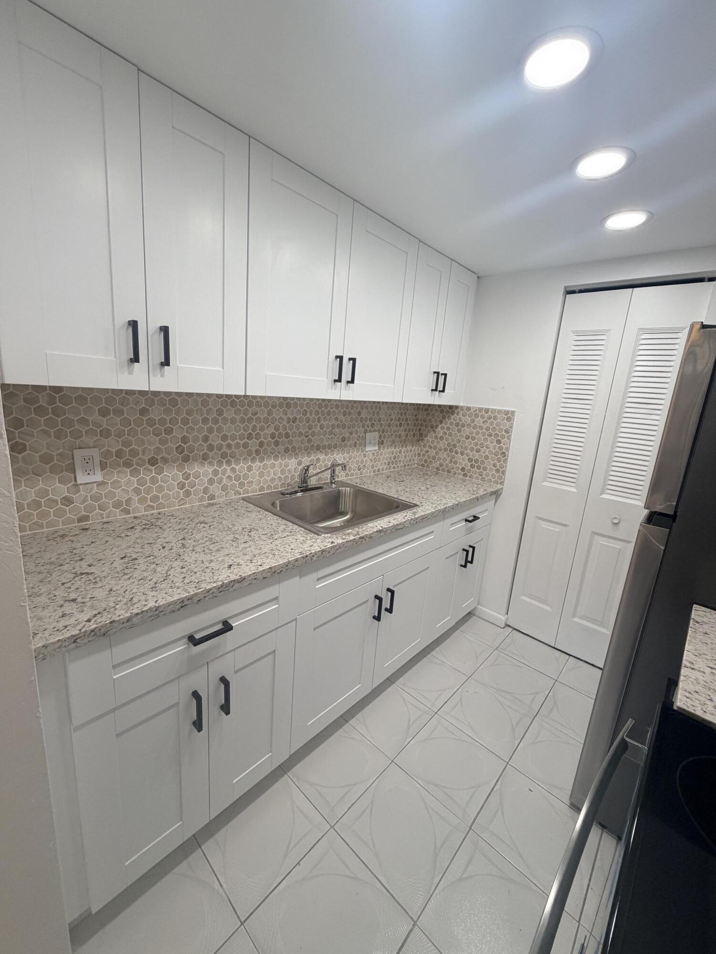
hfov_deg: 85.7
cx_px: 358
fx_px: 386
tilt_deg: -12.2
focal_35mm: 14
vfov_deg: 102.1
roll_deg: -5.2
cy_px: 477
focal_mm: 2.22
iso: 100
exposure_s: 1/120
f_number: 2.2
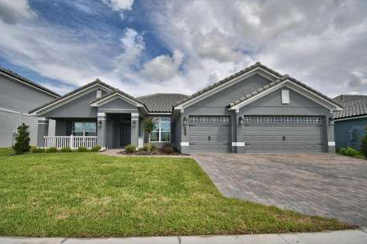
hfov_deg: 96.8
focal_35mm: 16
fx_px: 163
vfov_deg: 73.6
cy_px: 127
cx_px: 178
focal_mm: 10
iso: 100
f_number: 4.5
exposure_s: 1/1600
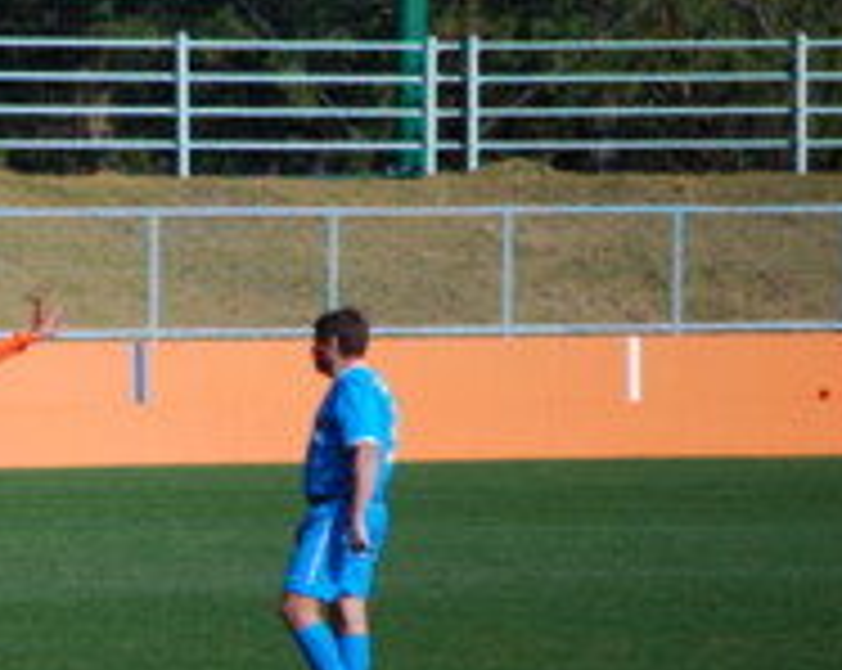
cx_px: -72
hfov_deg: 2.8
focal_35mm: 680
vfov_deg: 2.3
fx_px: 16919
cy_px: 420
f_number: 5.6
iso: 200
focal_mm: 200
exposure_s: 1/1000
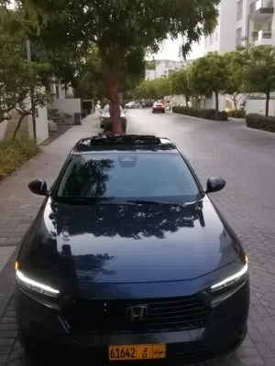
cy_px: 183
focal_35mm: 34
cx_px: 138
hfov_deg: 41.8
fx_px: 360
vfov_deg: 54.0
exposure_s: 1/25
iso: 320
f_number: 1.8
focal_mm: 3.62
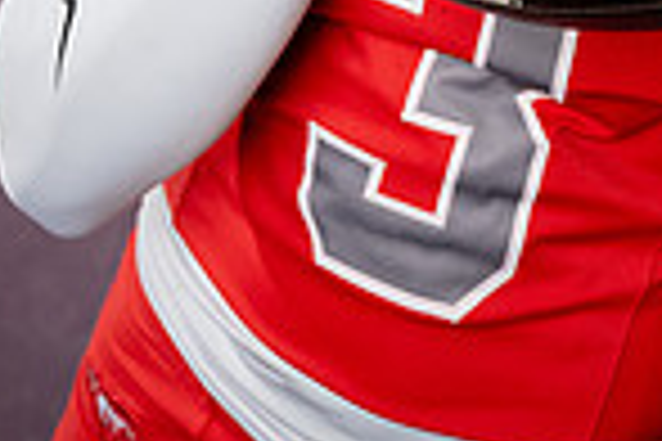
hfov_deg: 18.9
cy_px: -504
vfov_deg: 11.3
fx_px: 1967
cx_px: 540
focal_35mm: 107
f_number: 4
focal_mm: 35
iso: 640
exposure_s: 1/250
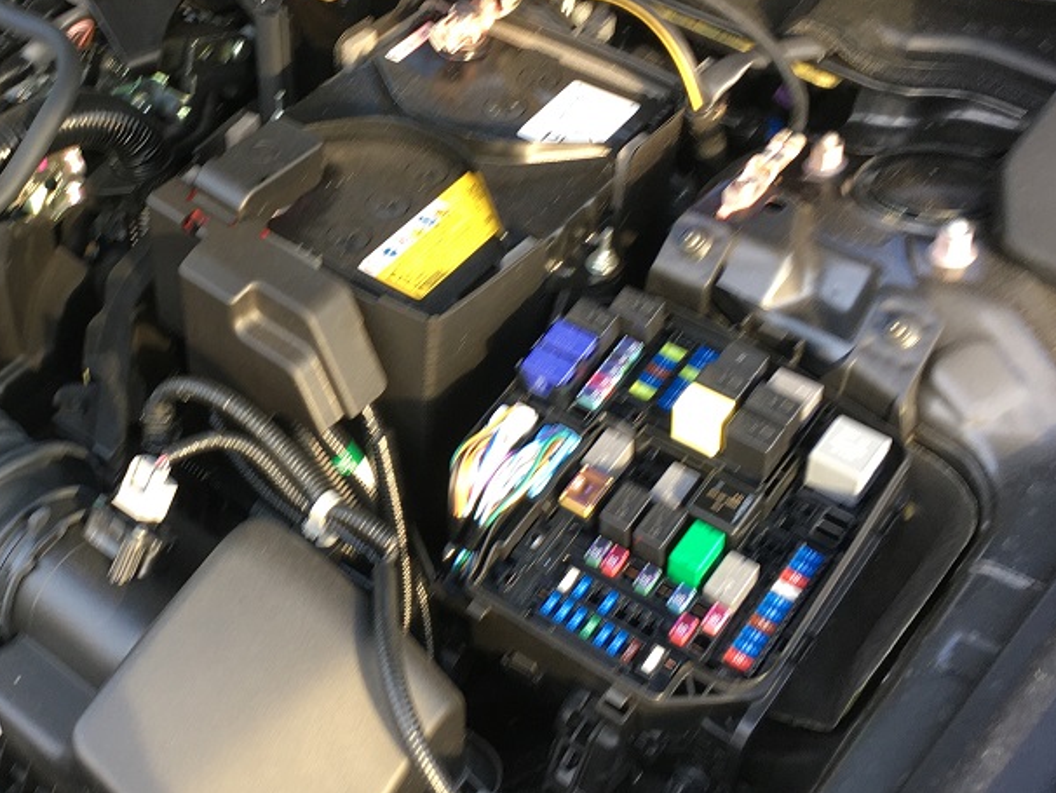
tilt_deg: -45.5
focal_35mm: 49
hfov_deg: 37.6
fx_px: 1495
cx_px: 225
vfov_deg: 29.7
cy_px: 368
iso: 25
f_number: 2.2
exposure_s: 1/50
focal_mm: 4.15
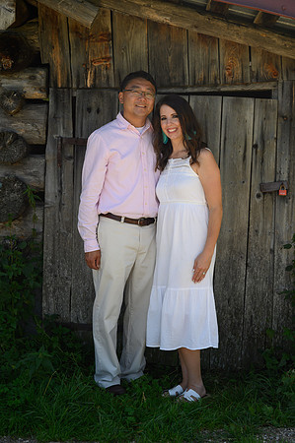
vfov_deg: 34.0
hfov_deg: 22.9
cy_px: 222
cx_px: 148
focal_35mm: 59
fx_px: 727
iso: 160
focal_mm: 59
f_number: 4
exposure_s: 1/250
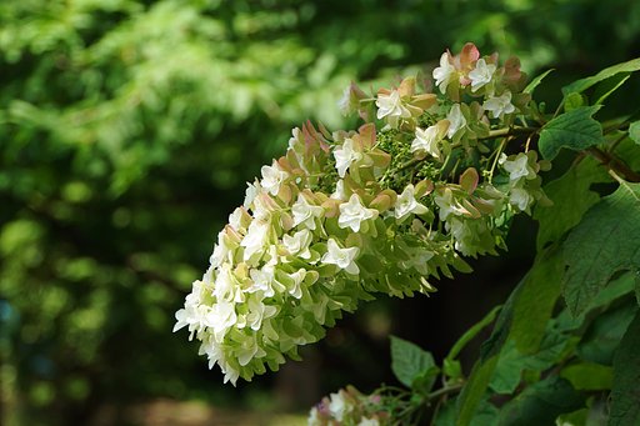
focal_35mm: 129
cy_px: 213
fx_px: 2292
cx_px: 320
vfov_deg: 10.6
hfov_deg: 15.9
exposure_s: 1/160
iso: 125
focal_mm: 86
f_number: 6.3
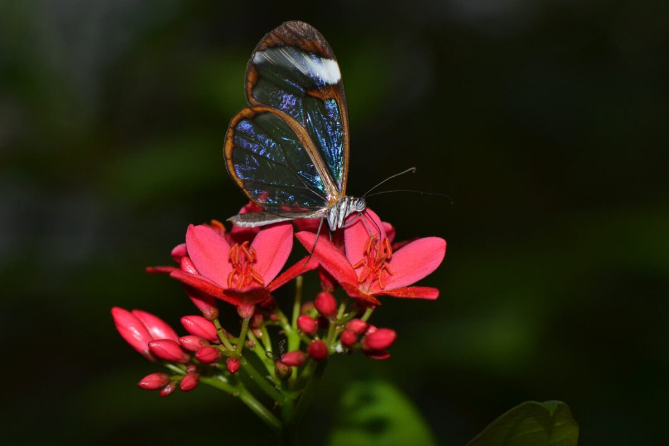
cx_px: 334
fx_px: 2927
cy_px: 223
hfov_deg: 13.0
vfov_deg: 8.7
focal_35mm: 158
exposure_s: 1/60
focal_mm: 105
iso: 100
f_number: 8
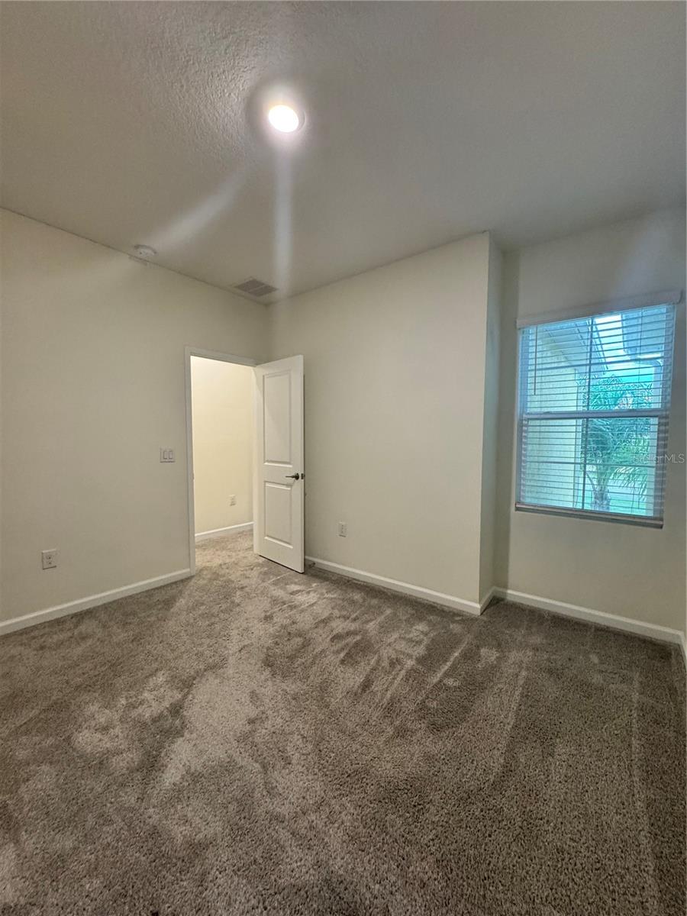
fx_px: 370
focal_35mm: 14
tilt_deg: -3.3
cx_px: 344
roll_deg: +0.0
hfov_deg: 85.7
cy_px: 458
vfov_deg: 102.1
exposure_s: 1/60
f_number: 2.2
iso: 320
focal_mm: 2.22
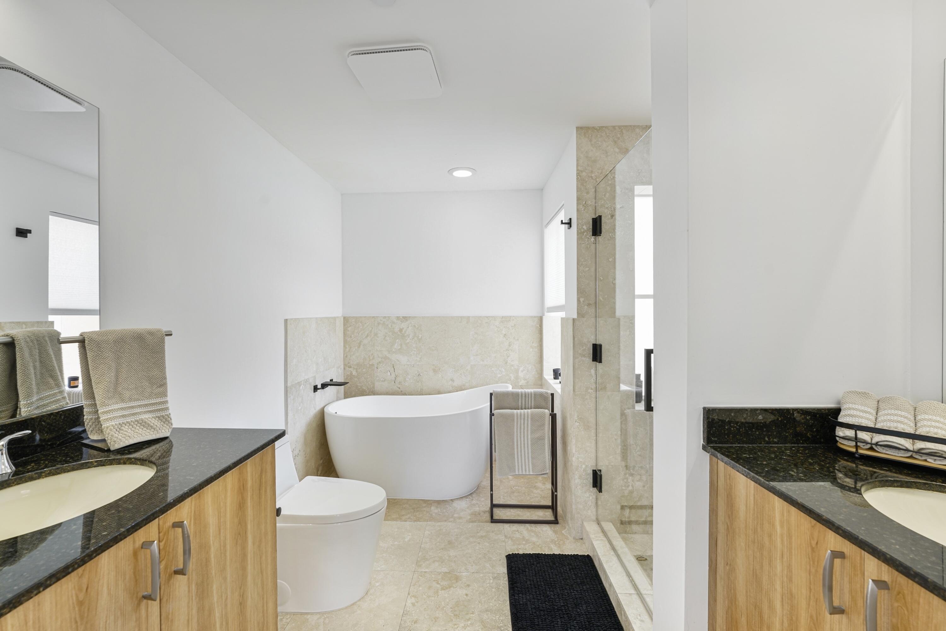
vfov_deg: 81.2
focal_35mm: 14
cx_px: 473
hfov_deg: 104.3
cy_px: 316
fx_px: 368
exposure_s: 1/6
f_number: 8
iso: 250
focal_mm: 14
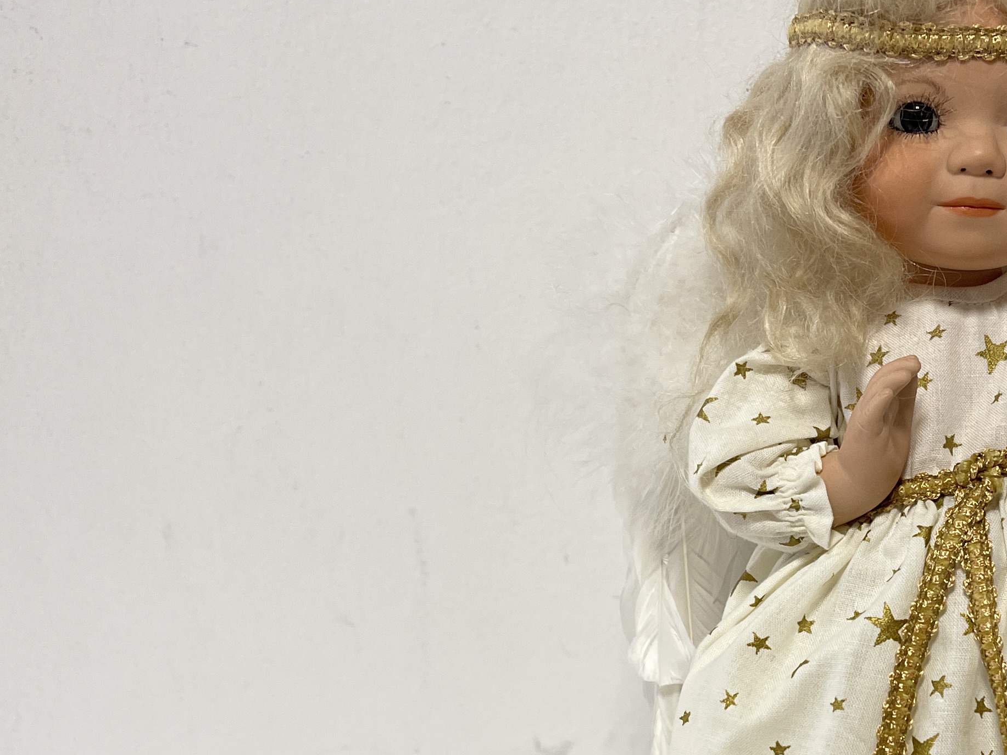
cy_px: 597
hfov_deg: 33.2
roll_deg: +1.8
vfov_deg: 26.1
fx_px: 1600
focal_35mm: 55
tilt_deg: -19.6
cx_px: 896
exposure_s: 1/100
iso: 125
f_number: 1.6
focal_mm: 5.1
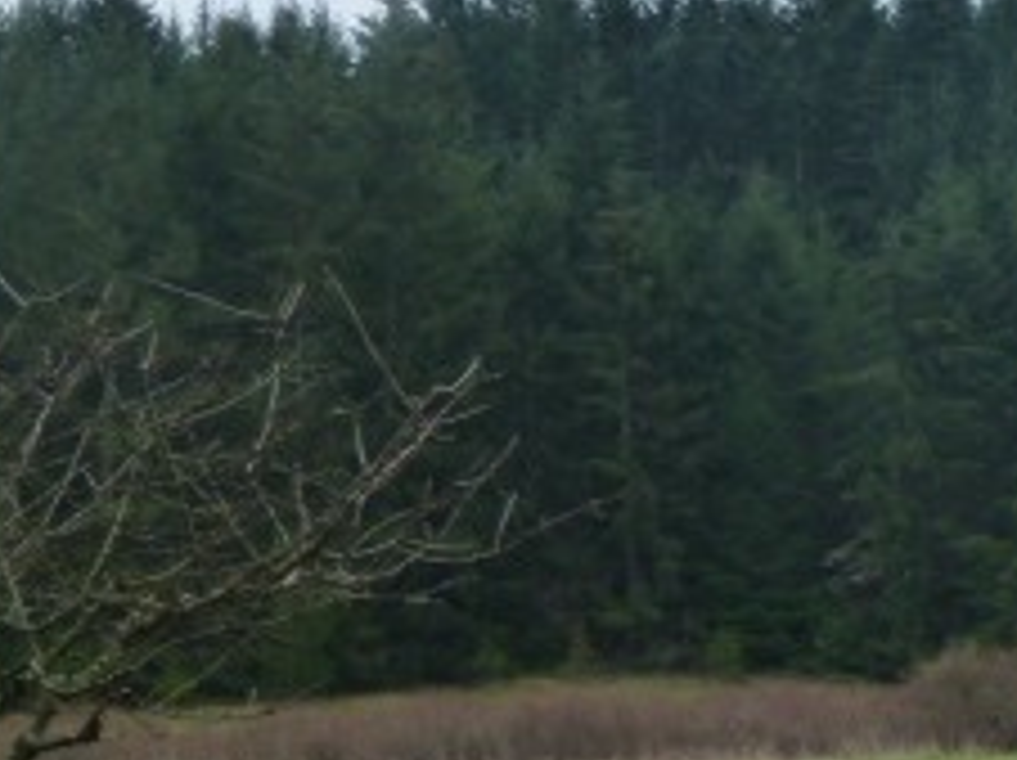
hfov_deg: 14.2
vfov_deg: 10.9
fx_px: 3991
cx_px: 1084
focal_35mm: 136
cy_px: 355
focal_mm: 8.6
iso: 160
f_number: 4
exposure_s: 1/250
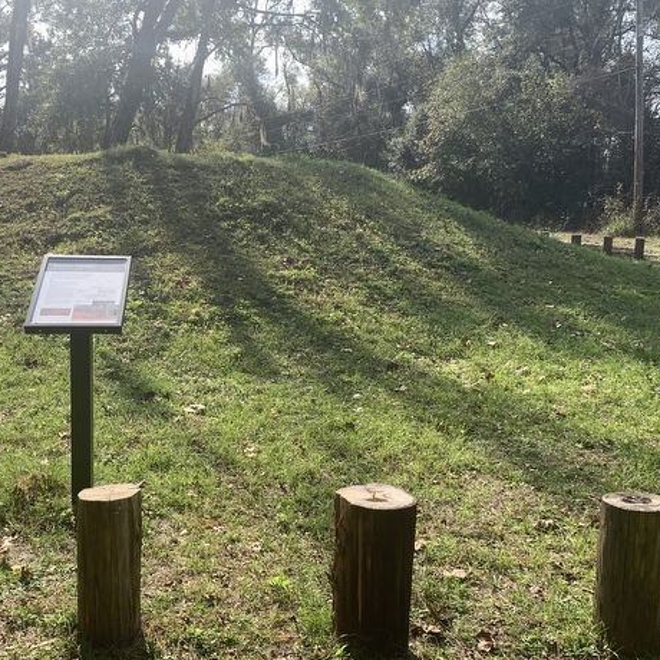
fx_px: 863
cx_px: 211
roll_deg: +0.9
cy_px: 336
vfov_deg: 41.9
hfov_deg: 41.2
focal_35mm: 40
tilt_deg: -7.4
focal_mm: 4.25
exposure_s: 1/1124
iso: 25
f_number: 1.8
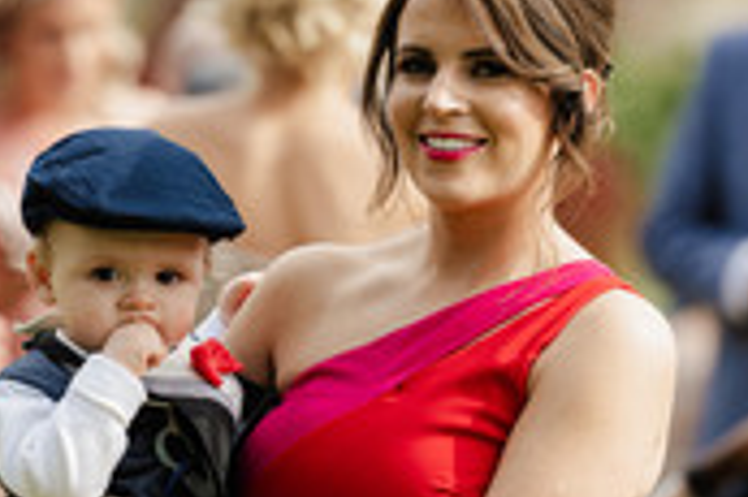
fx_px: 9611
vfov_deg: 3.0
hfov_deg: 4.5
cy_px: 391
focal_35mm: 463
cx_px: 264
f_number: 2.8
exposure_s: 1/640
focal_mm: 200
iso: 80
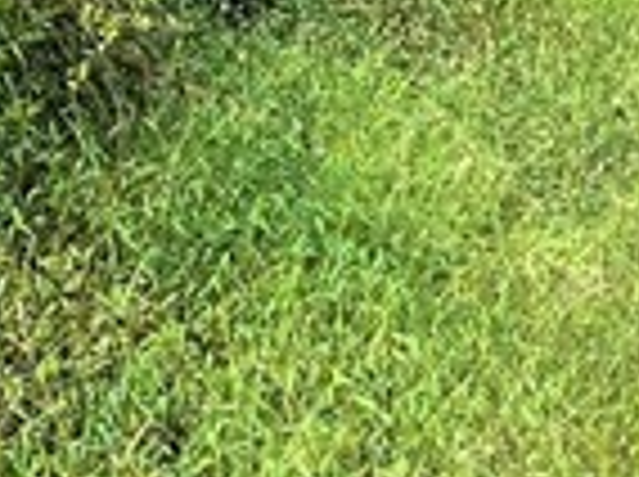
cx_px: 428
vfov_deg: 7.6
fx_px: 3465
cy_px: -382
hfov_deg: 10.5
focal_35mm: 188
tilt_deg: +0.2
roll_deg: +0.4
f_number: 1.6
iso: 32
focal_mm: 4.2
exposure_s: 1/121
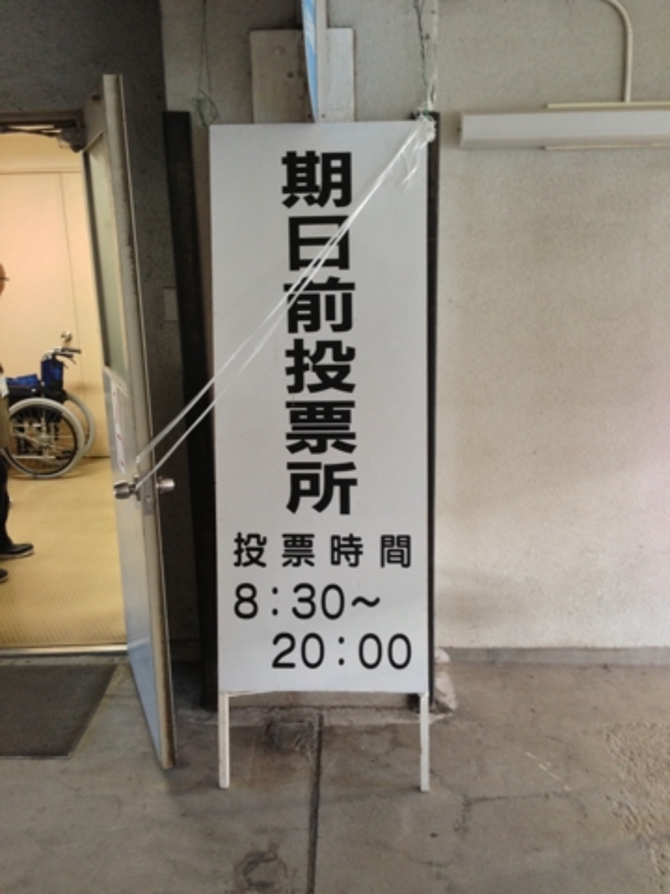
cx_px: 335
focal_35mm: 33
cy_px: 447
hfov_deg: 42.9
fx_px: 852
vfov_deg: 55.4
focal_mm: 4.13
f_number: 2.4
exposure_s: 1/20
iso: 125
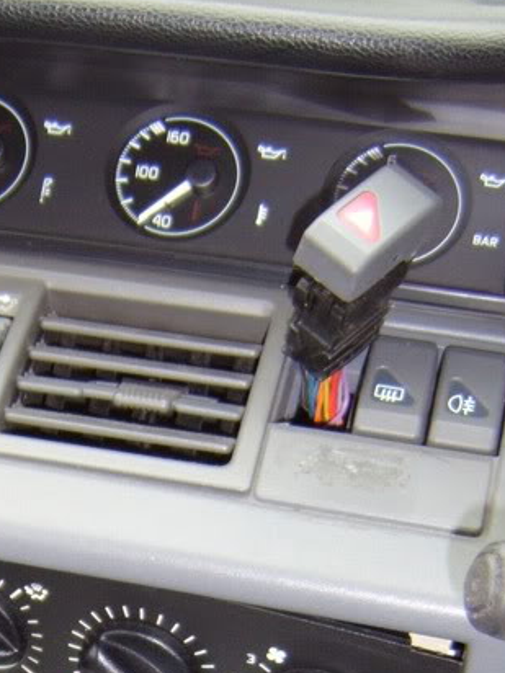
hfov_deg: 18.8
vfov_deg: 23.9
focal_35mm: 77
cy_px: 722
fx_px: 1498
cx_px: 57
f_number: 2.7
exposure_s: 1/30
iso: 141
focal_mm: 8.1
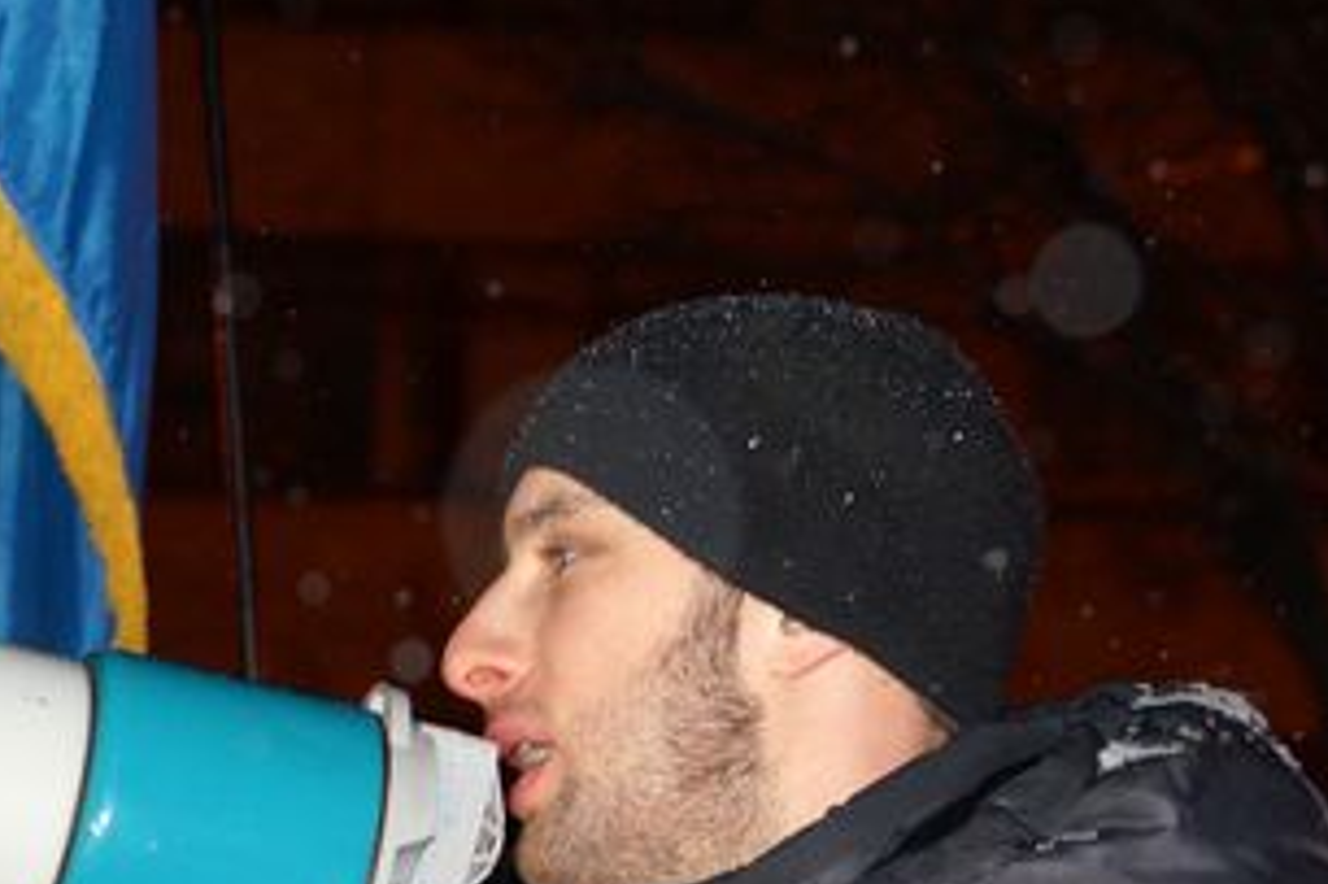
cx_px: 348
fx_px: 6526
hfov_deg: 11.6
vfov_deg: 7.7
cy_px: 834
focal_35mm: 177
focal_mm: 60
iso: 1000
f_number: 5.6
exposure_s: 1/60
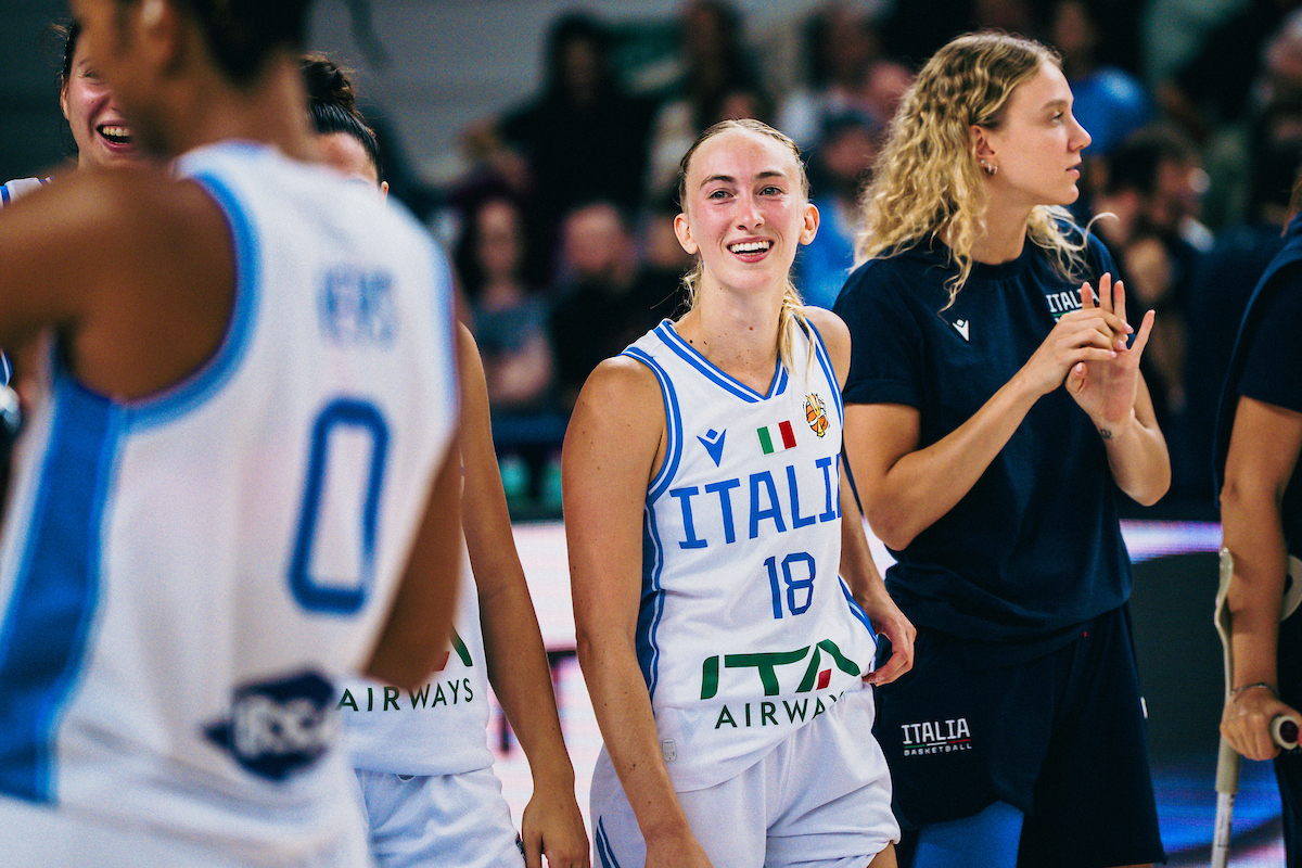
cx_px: 651
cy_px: 434
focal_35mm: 200
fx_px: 7233
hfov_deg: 10.3
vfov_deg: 6.9
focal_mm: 200
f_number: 2.8
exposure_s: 1/2000
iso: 2000
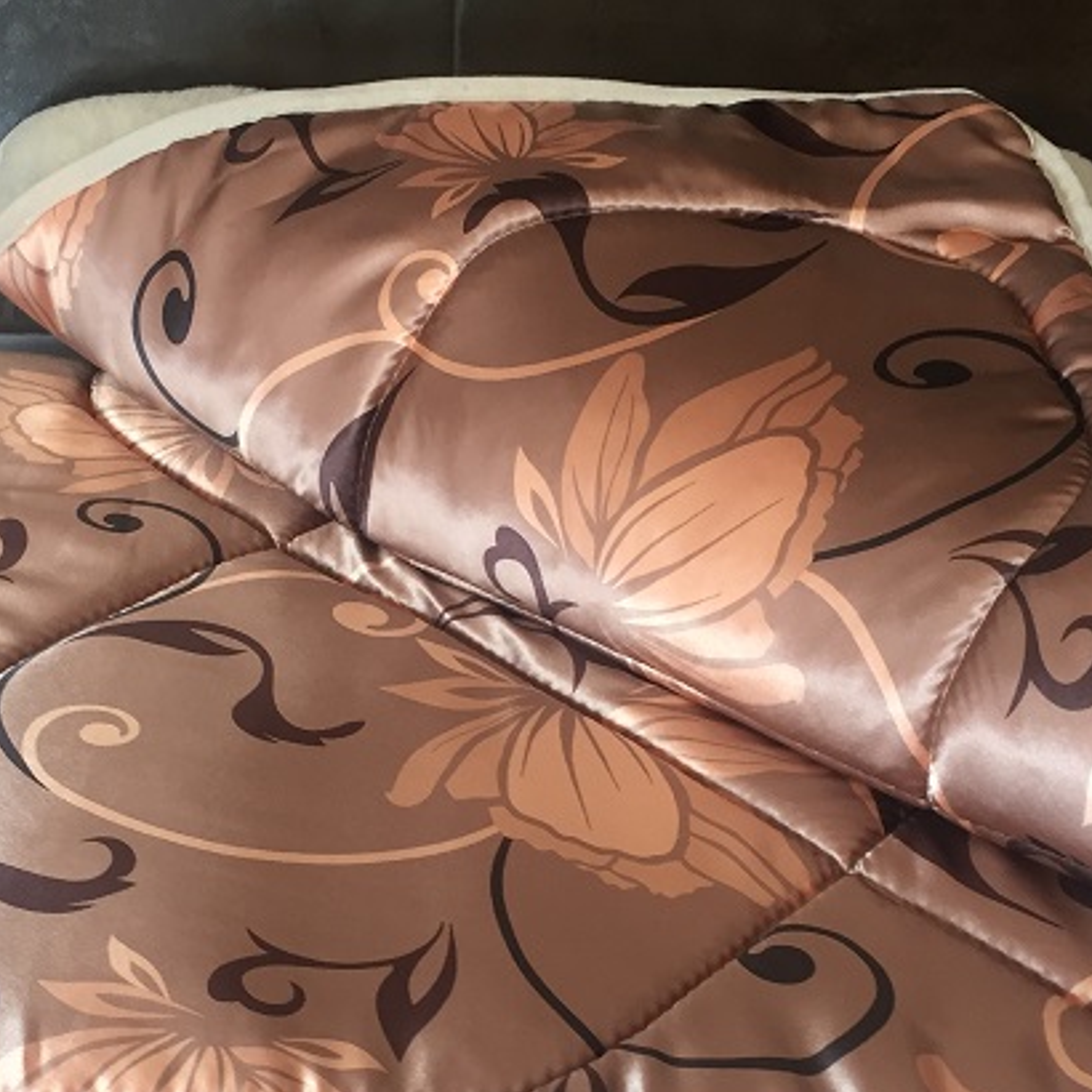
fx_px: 1785
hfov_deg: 34.0
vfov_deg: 33.9
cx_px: 501
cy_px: 669
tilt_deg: -32.0
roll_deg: -1.8
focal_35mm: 50
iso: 80
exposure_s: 1/33
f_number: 2.2
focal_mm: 4.15
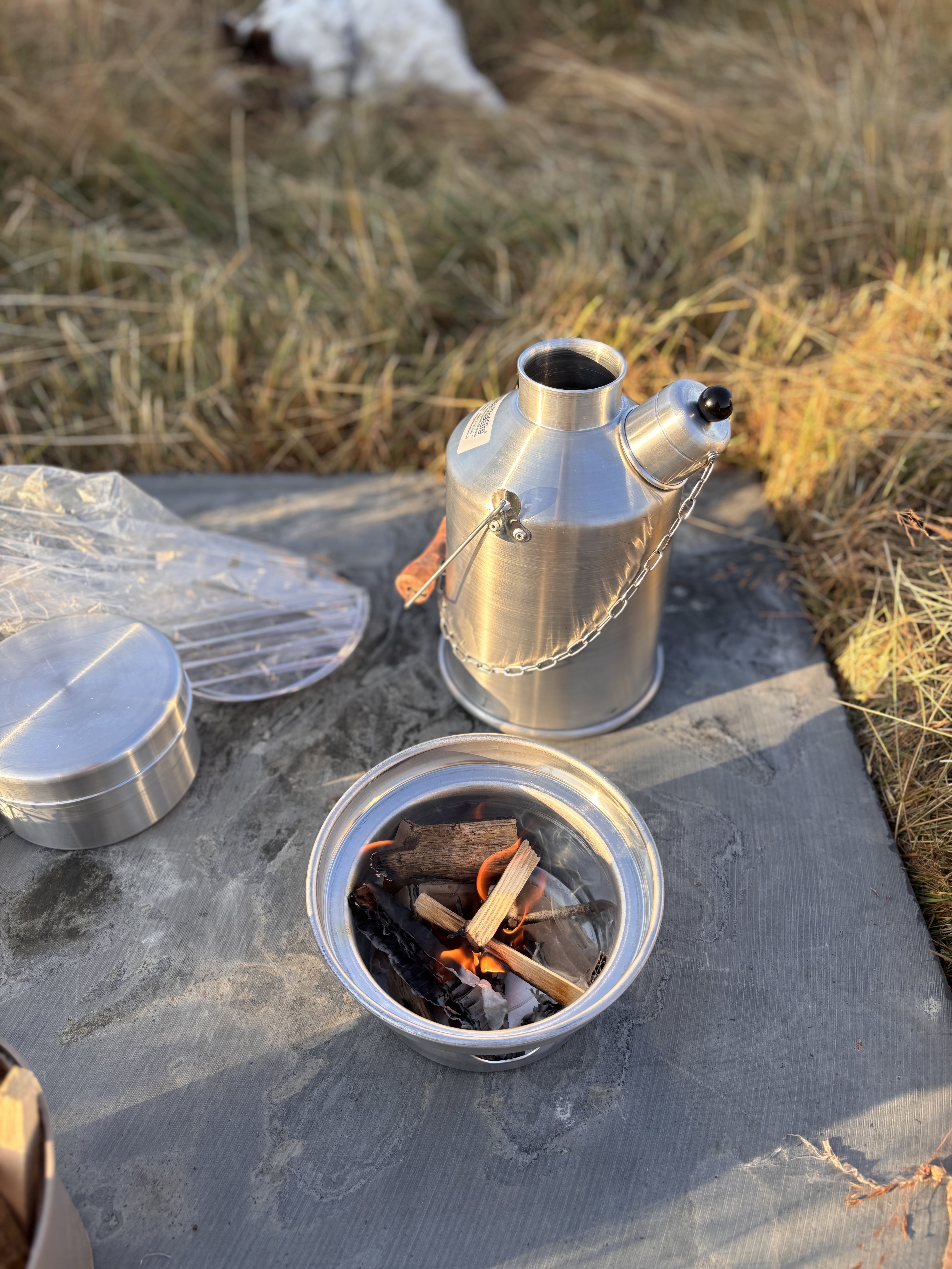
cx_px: 476
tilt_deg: -43.3
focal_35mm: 26
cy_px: 634
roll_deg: -3.9
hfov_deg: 53.1
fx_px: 953
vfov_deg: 67.3
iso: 50
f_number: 1.6
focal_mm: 5.96
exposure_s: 1/544
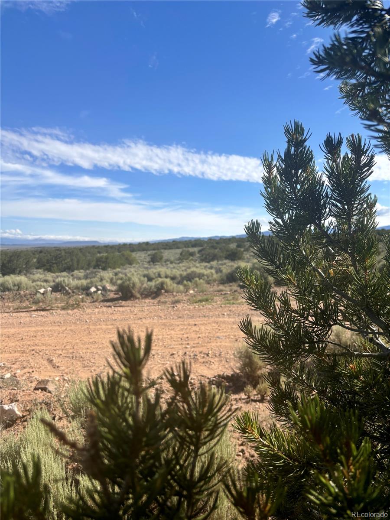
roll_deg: -0.4
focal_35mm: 26
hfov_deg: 53.1
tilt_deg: -2.5
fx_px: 391
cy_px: 260
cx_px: 195
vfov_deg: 67.3
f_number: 1.6
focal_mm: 5.96
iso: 50
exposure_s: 1/4255
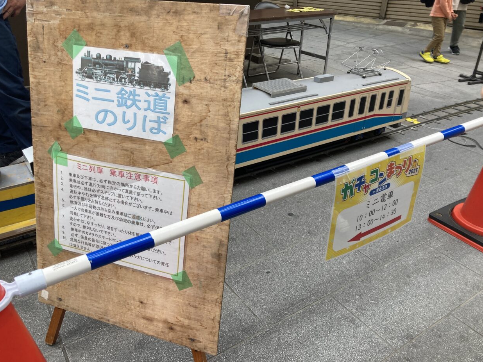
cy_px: 175
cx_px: 235
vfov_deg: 48.2
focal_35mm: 29
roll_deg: -0.7
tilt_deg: -27.4
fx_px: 405
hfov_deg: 61.6
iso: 50
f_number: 1.8
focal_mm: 3.99
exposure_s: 1/60
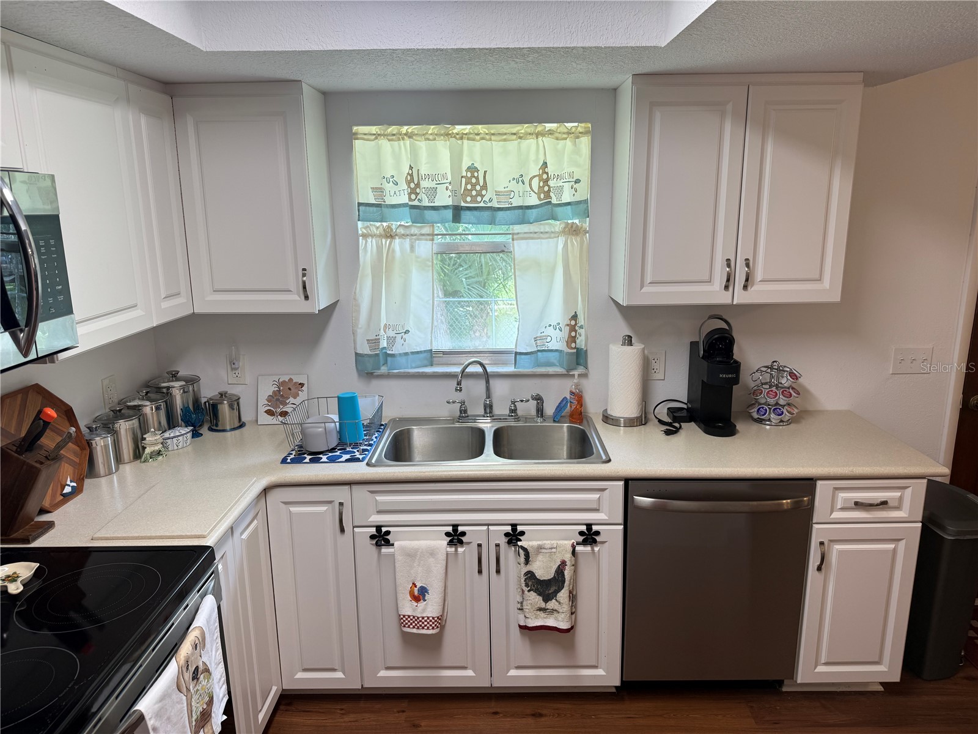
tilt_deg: -13.0
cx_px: 489
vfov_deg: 56.8
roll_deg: +0.5
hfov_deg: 71.6
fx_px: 678
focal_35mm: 24
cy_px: 367
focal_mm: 6.76
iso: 64
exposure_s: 1/120
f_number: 1.78
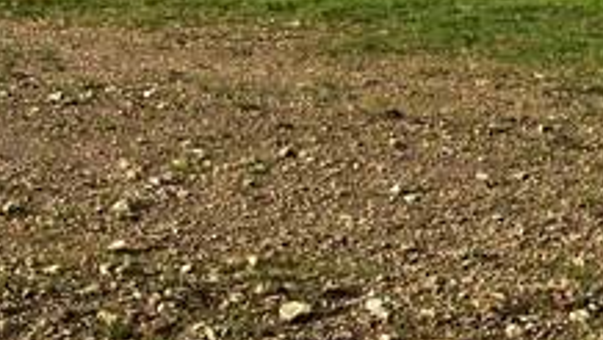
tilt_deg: -22.1
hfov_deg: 18.3
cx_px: 893
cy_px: 503
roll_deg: -0.7
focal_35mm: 104
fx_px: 1664
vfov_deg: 11.2
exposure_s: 1/1225
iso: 50
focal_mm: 5.1
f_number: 1.6
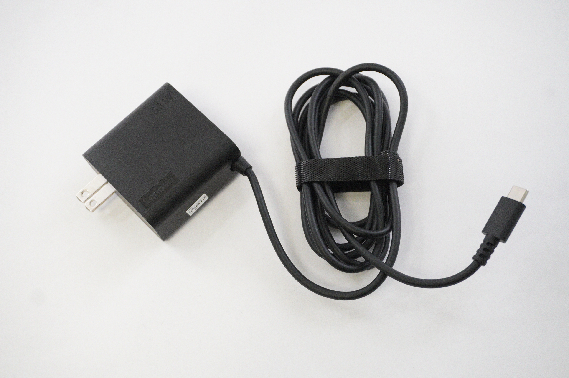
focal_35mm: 46
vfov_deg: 28.9
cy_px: 189
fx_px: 734
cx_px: 284
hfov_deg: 42.4
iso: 5000
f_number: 5.6
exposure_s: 1/320
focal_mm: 31
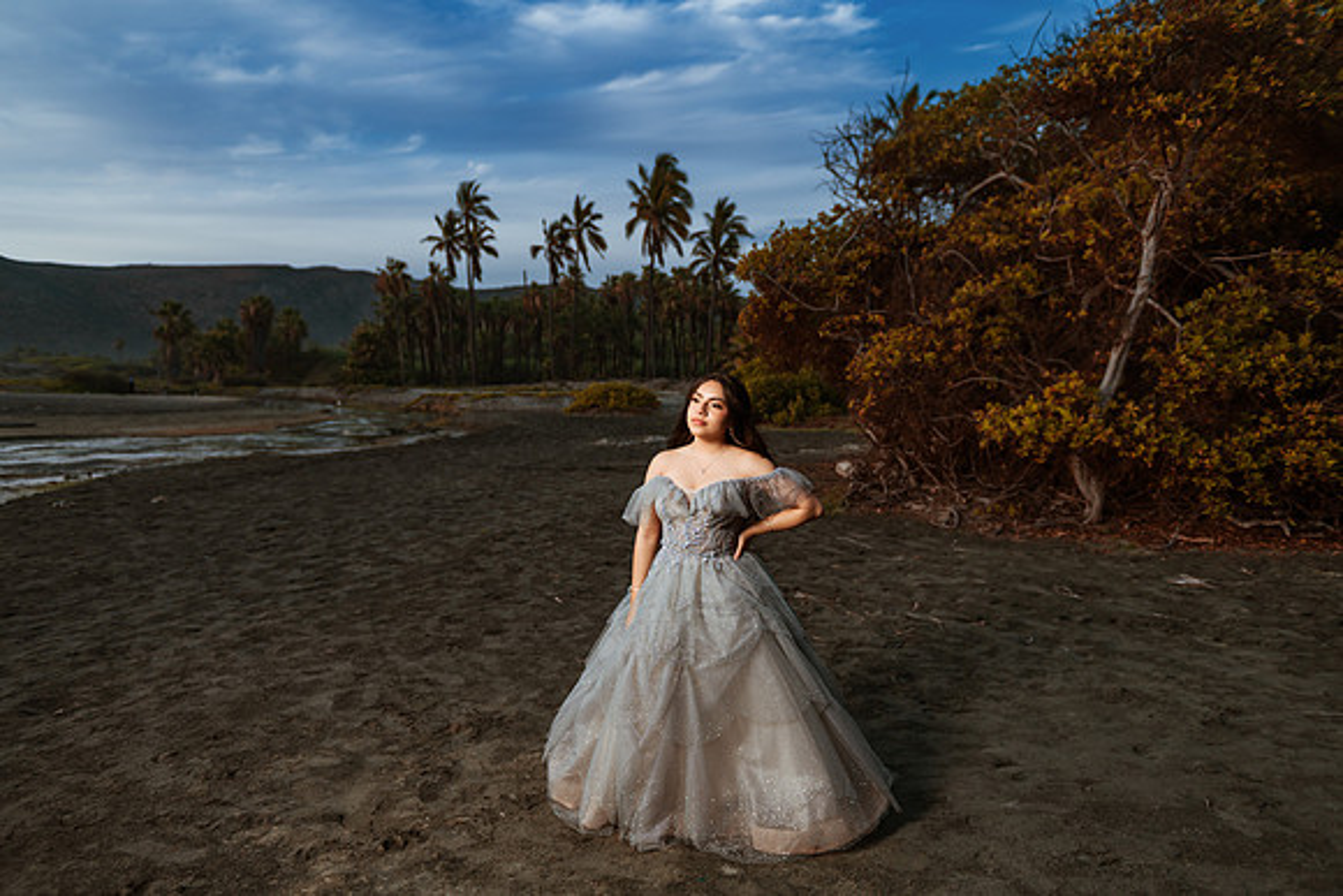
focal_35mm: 27
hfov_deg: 67.4
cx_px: 672
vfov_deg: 48.0
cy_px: 448
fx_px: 1007
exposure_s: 1/800
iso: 100
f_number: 2.8
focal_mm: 27
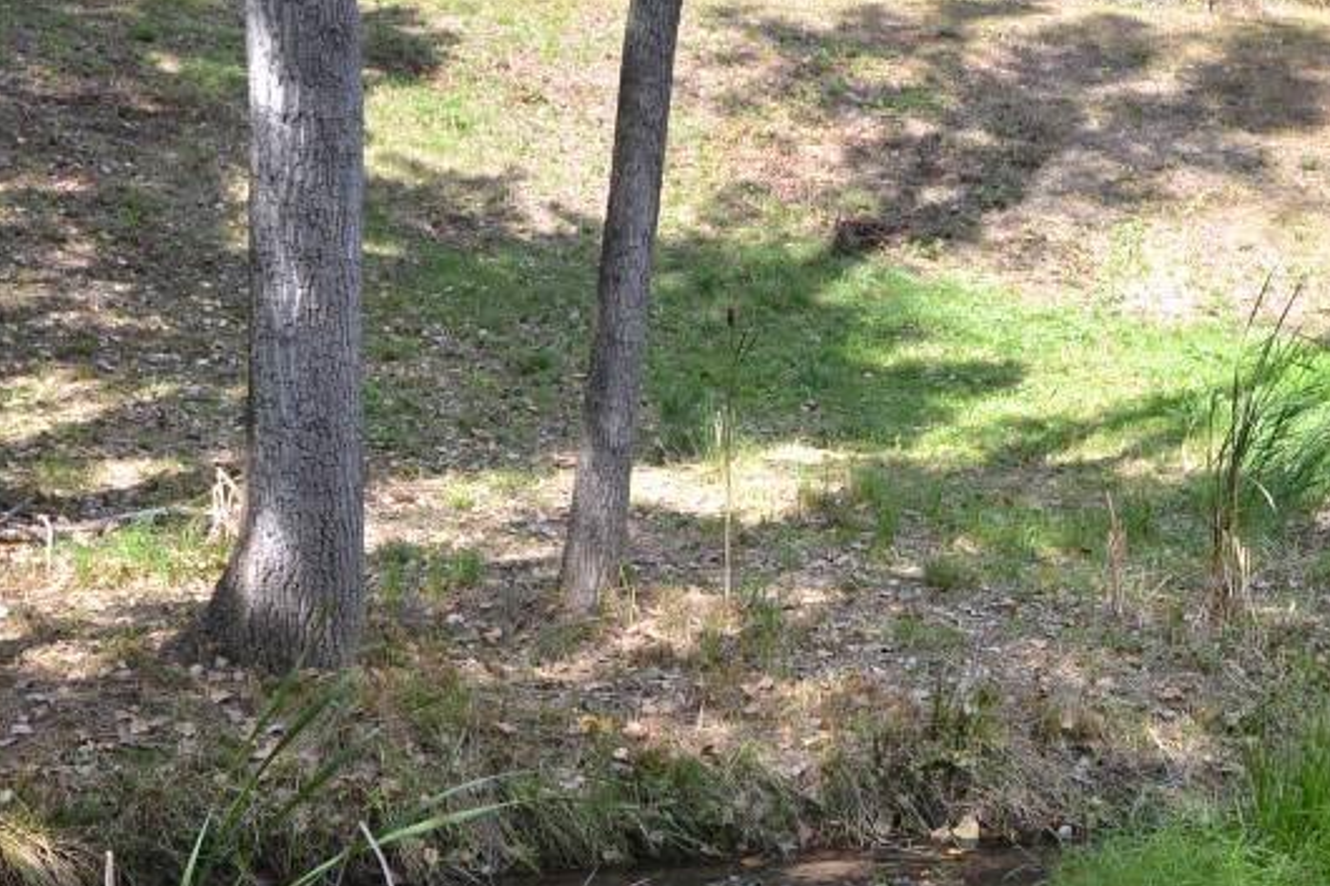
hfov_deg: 34.2
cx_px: 861
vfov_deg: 22.6
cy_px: 842
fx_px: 2142
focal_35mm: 58
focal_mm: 20
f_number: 5.6
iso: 200
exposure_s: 1/125
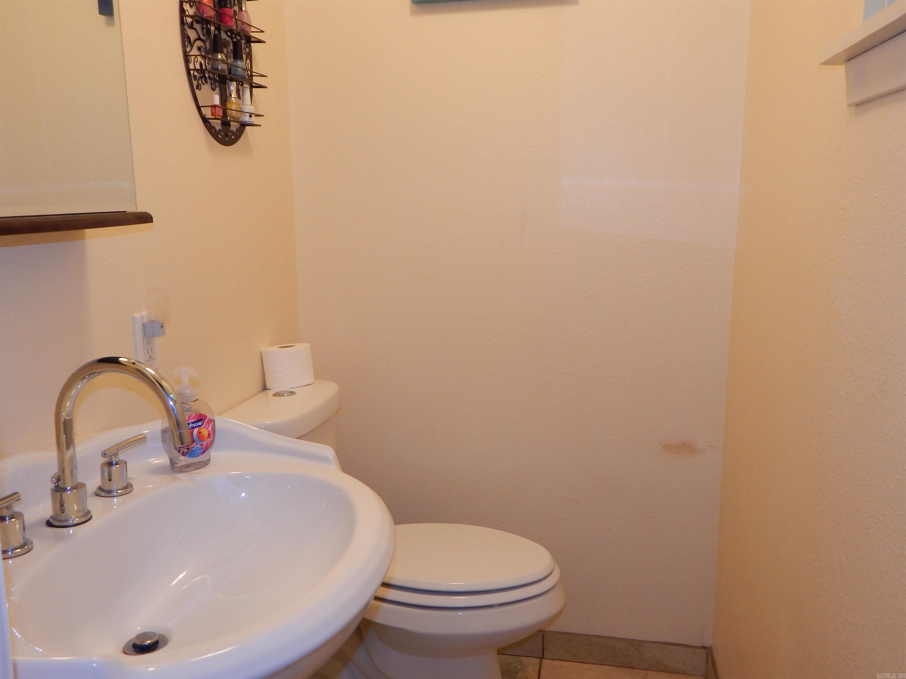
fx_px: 733
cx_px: 453
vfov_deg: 49.7
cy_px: 340
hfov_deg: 63.4
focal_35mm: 28
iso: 125
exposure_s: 1/30
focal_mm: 5.1
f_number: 3.2
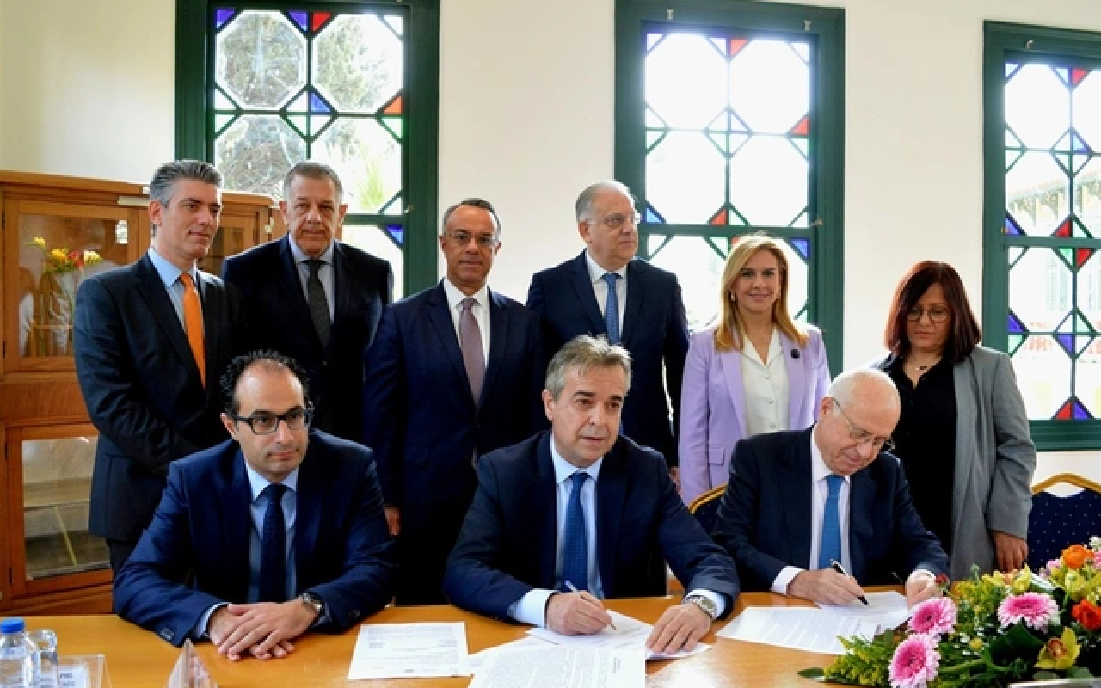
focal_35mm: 31
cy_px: 363
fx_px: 930
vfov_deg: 40.6
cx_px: 550
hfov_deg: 61.2
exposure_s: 1/200
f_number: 5
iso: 1600
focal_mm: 20
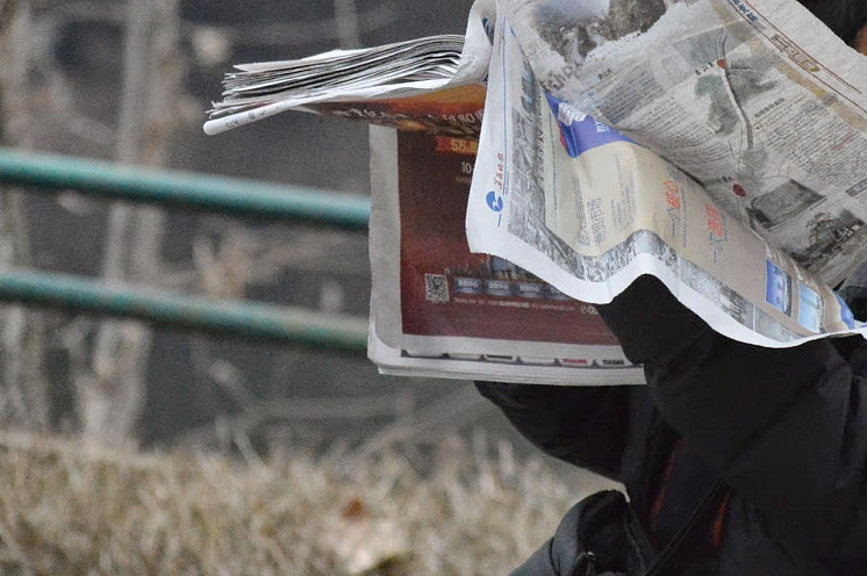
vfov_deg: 3.7
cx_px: 557
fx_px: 8975
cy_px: 257
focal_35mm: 373
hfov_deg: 5.5
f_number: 5.6
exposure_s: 1/2000
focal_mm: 116
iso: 3200
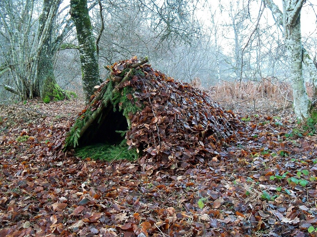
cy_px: 118
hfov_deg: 52.6
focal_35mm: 35
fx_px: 321
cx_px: 158
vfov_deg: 40.7
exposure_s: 1/20
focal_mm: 6.2
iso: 400
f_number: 3.5
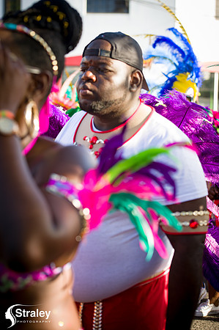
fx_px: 686
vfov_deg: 27.0
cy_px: 165
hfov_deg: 18.1
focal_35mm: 75
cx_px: 110
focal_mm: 75
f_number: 4.5
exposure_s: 1/160
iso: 100
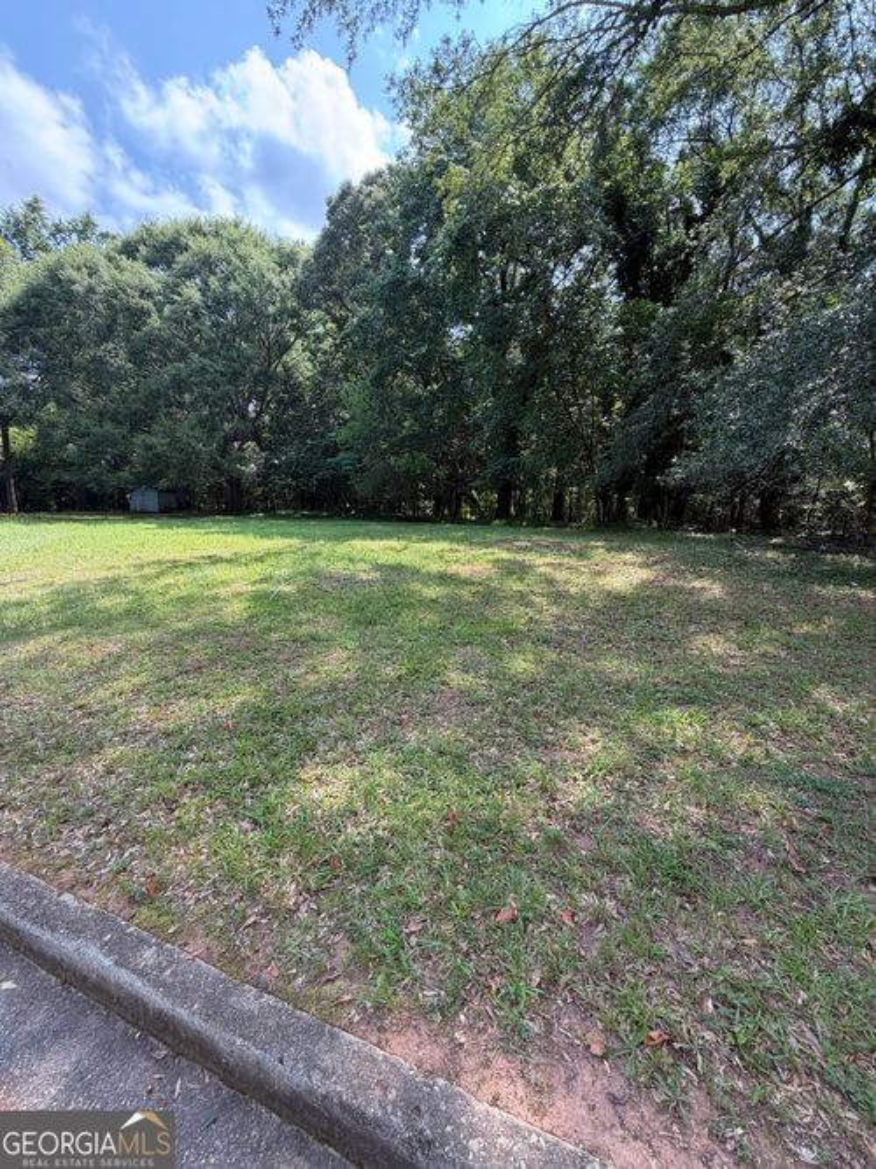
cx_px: 438
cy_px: 584
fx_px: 473
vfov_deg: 102.1
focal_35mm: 14
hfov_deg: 85.7
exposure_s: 1/183
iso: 40
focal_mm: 2.22
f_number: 2.2
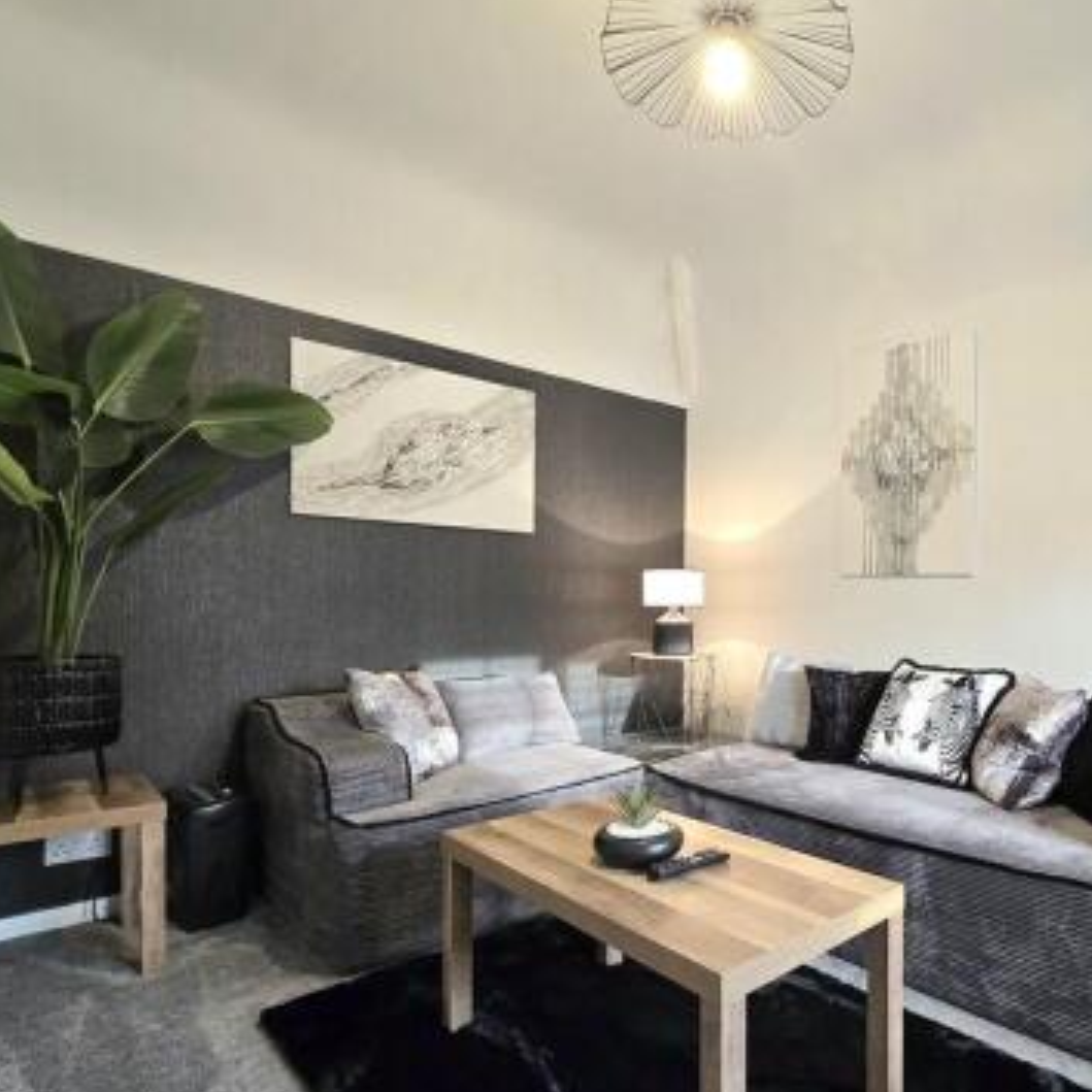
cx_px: 766
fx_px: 678
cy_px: 602
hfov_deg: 74.2
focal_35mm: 19
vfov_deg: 77.5
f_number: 2.2
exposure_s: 1/50.3
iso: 200
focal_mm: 2.2
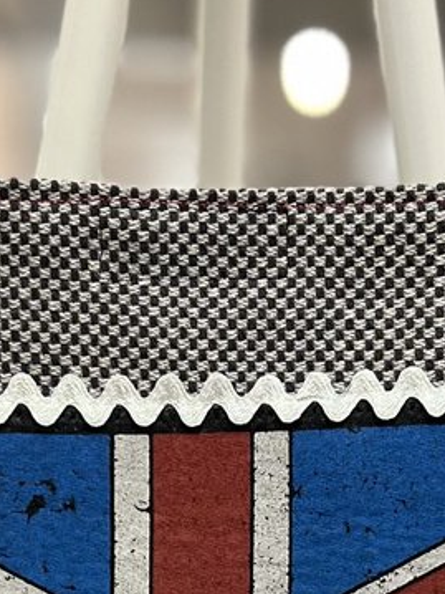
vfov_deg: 20.8
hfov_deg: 17.0
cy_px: 743
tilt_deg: -8.6
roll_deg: -2.2
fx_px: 1492
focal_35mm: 87
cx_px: 210
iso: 320
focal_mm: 5.7
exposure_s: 1/60
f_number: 1.5
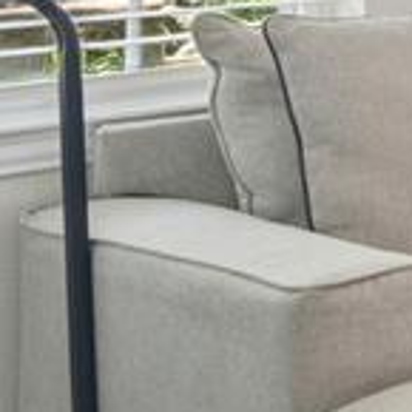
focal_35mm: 99
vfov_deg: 16.7
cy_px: -111
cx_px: 1293
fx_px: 1333
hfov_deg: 10.7
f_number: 8
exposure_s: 1/25
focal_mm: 11
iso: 250
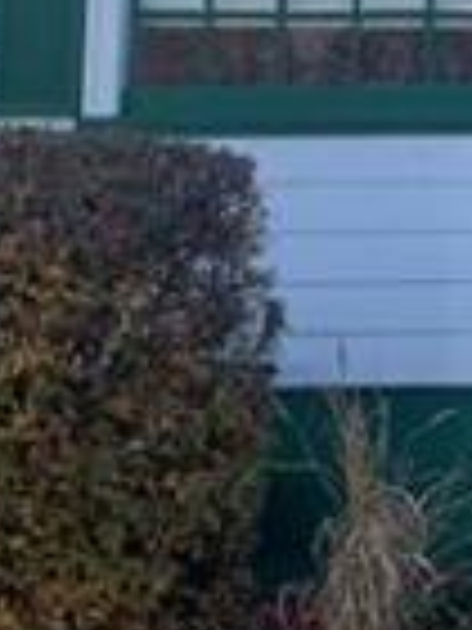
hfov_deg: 10.3
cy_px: 14
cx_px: 895
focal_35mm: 134
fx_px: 2436
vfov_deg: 14.5
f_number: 1.8
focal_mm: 4.25
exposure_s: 1/1266
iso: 25
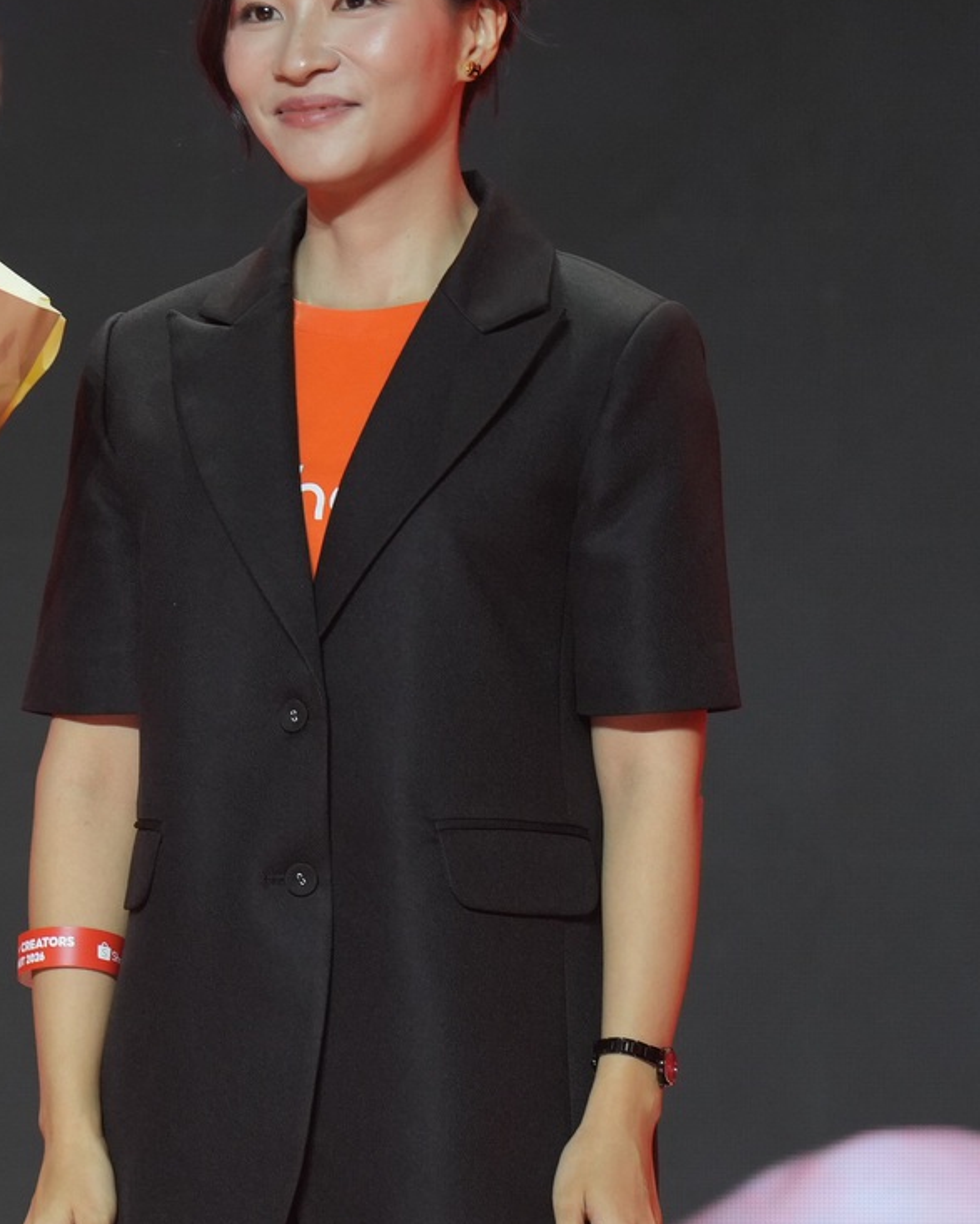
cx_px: -235
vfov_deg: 3.8
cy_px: 367
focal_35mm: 512
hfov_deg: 3.0
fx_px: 18551
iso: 1000
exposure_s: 1/320
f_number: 3.5
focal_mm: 200
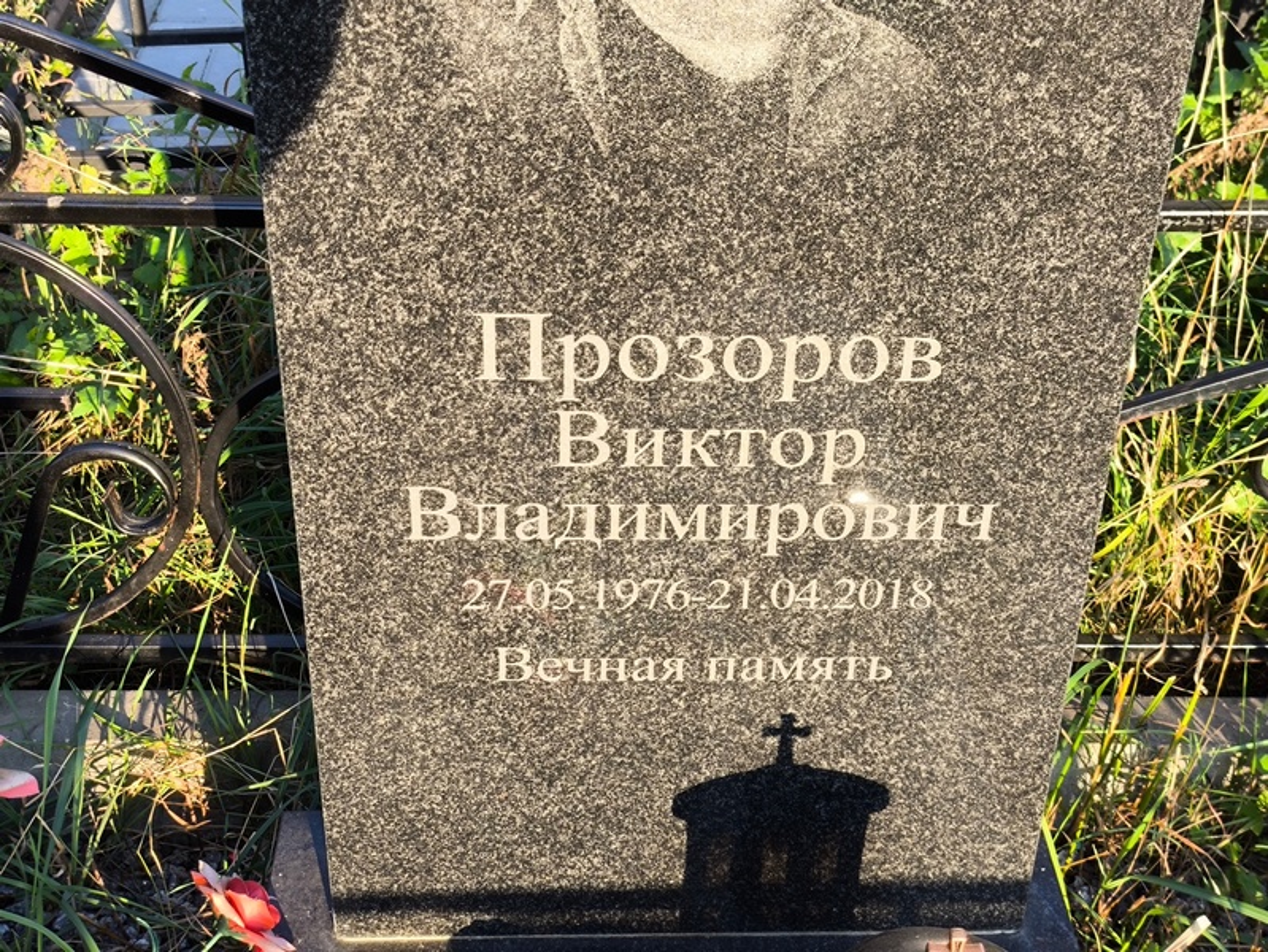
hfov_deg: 38.2
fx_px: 1832
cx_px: 634
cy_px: 476
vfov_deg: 29.1
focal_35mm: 50
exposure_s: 1/193
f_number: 1.7
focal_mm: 4.71
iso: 50
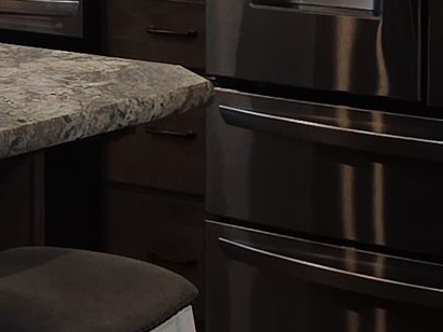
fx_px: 2201
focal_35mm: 172
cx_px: -643
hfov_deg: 10.0
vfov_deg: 8.4
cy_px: -166
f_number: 1.4
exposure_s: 1/60
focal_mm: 6.5
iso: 50
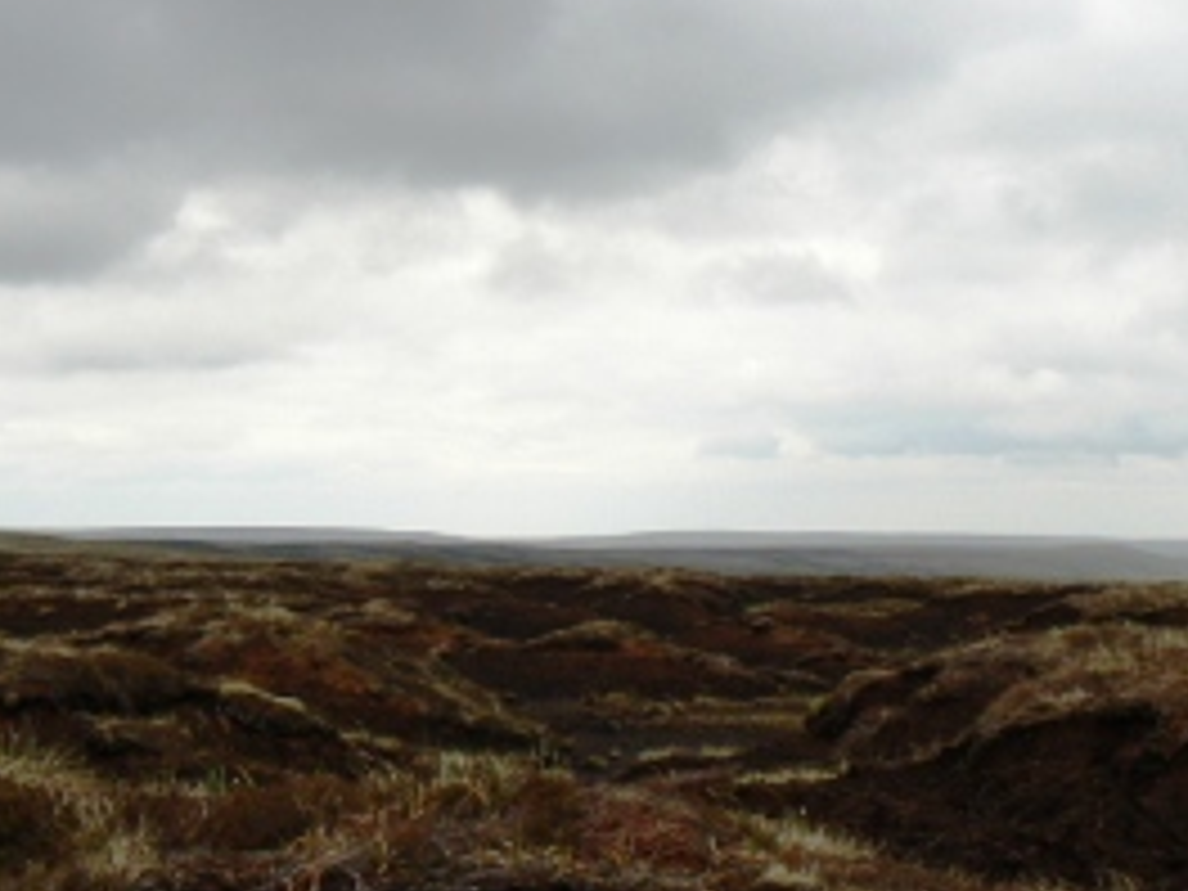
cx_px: 522
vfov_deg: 24.5
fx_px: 2025
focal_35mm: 59
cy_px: 684
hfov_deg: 32.7
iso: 80
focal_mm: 6
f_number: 5.6
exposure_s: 1/400
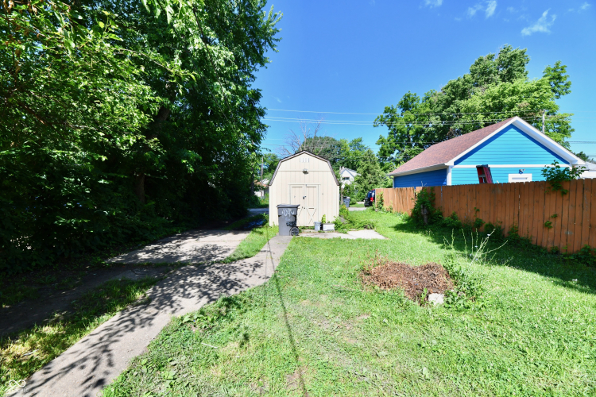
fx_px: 232
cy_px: 198
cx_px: 298
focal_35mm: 14
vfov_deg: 81.2
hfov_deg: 104.3
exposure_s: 1/500
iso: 640
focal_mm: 14
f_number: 11
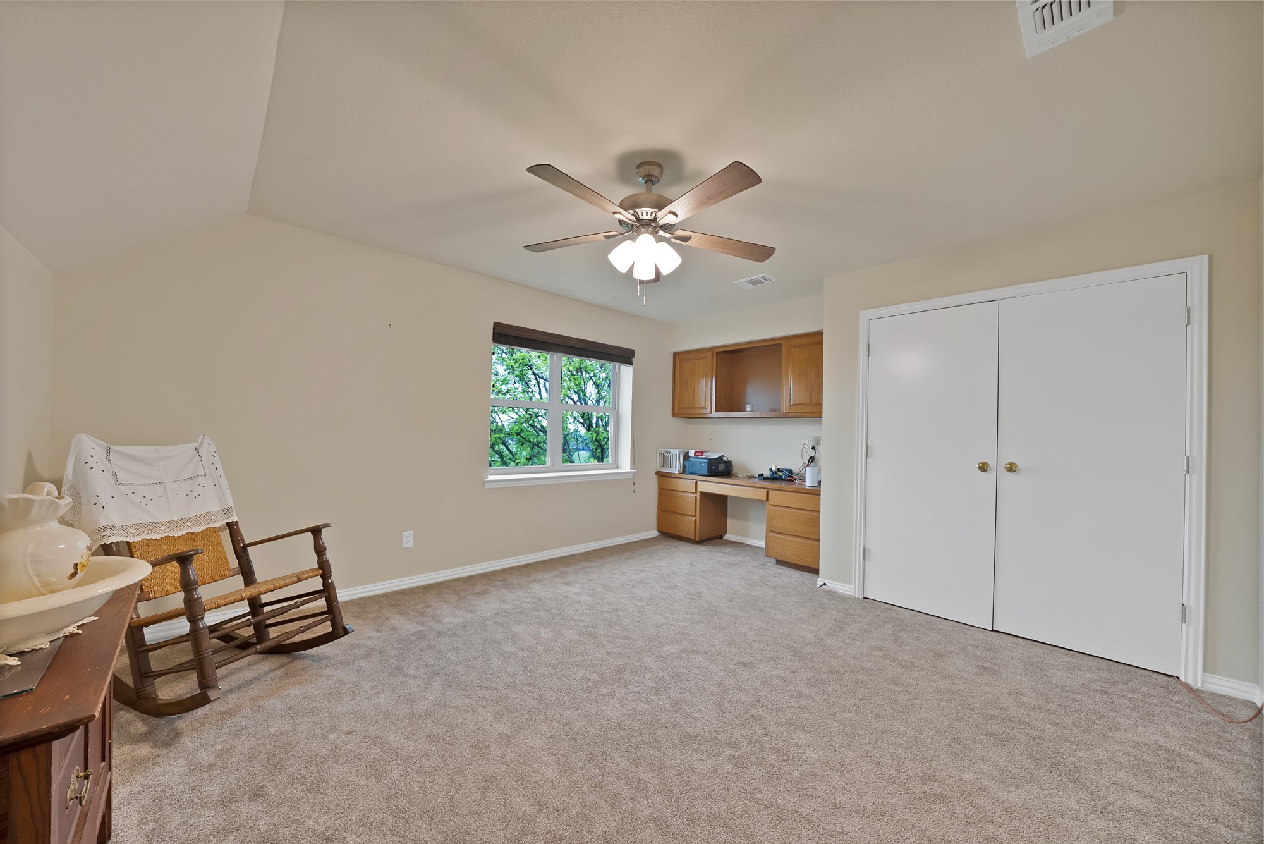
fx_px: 421
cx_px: 632
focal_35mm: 12
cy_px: 422
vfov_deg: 90.1
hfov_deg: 112.6
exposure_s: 1/1.67
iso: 640
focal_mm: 12
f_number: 9
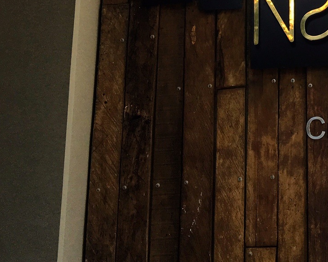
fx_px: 757
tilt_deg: +17.4
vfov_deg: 19.0
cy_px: -9
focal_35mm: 78
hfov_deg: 22.9
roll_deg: +2.9
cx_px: 367
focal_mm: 4.15
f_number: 2.2
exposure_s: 1/120
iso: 25
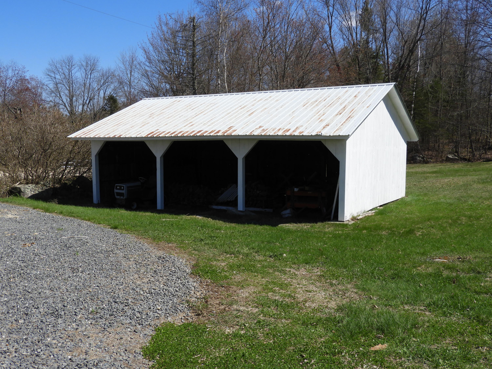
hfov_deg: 55.4
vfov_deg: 42.9
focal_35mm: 33
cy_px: 184
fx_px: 469
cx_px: 246
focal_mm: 5.9
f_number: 3.6
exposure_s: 1/1250
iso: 100
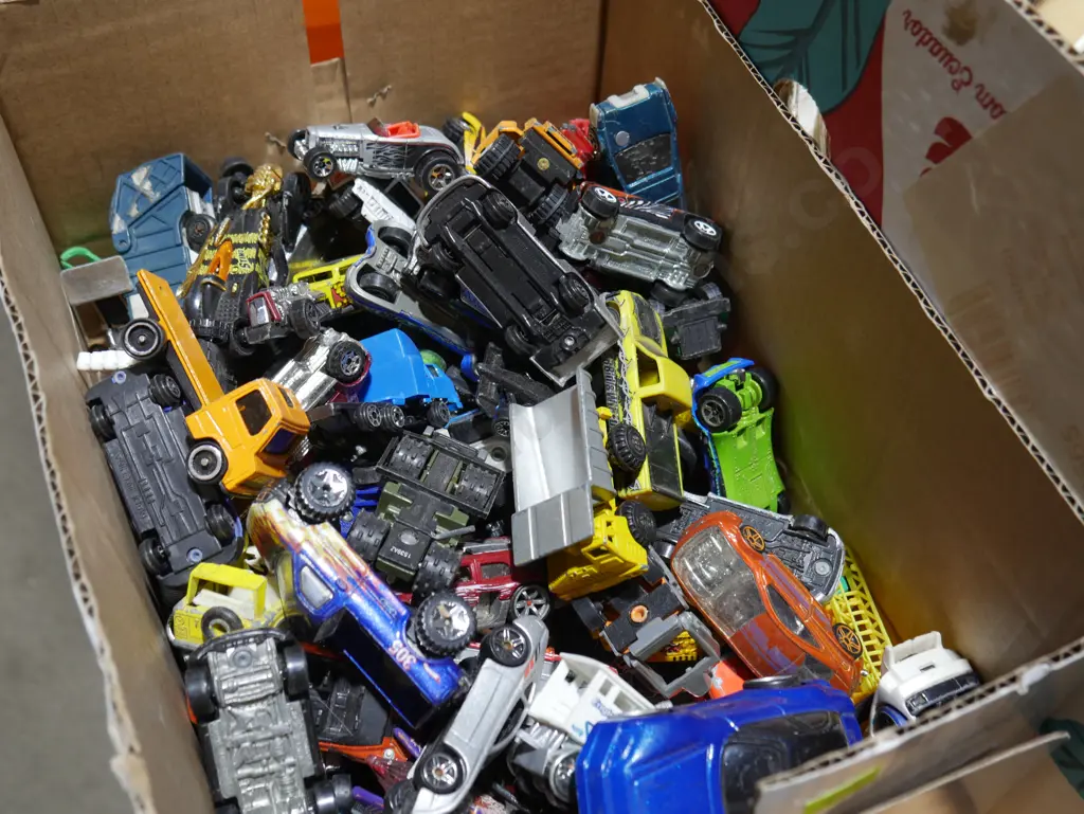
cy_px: 407
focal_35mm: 40
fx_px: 1253
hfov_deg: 46.8
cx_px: 542
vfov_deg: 36.0
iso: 320
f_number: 4.4
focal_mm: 20
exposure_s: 1/60
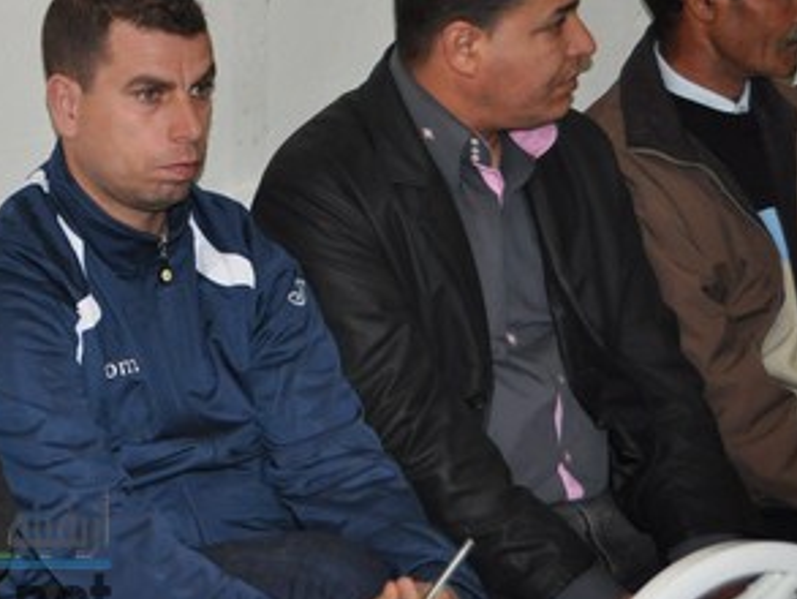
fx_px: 2027
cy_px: 140
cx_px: -63
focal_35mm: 88
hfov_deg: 21.2
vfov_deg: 16.7
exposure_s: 1/60
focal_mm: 28
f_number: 4
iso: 800
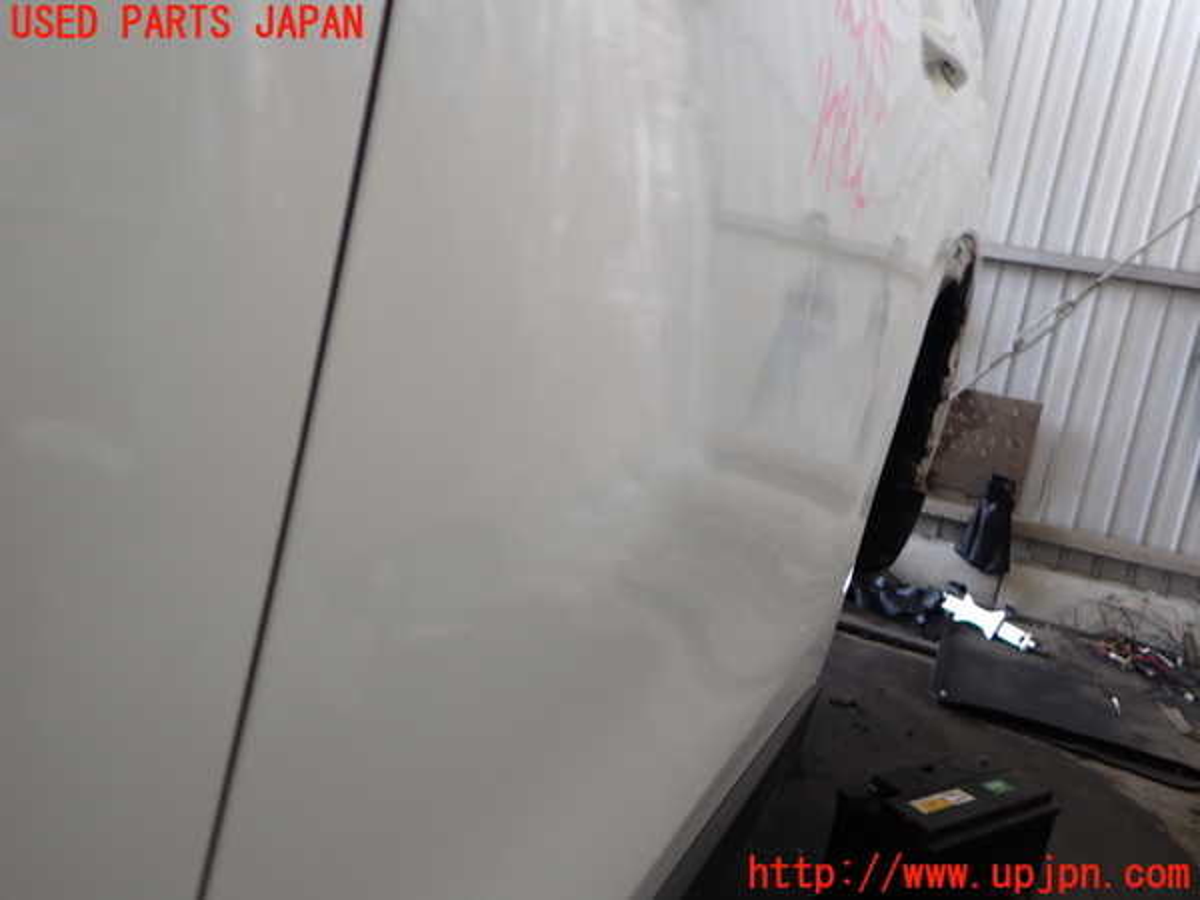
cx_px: 600
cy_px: 450
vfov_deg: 46.8
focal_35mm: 30
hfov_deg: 60.0
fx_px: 1040
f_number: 2.3
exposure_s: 1/125
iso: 200
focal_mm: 5.4
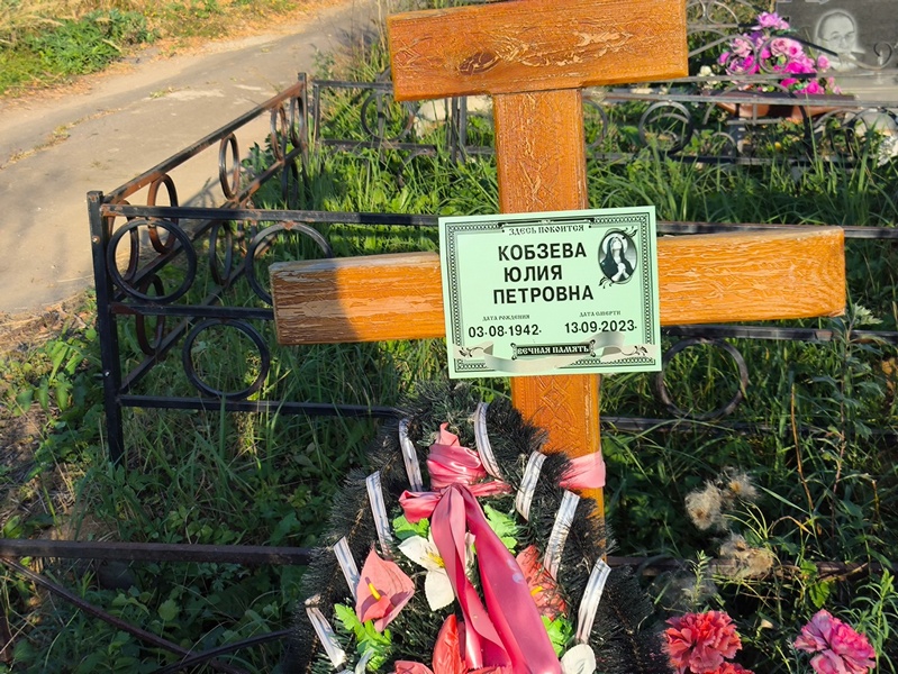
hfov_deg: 38.2
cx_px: 449
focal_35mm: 50
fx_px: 1298
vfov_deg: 29.1
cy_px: 337
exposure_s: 1/877
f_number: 1.7
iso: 50
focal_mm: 4.71
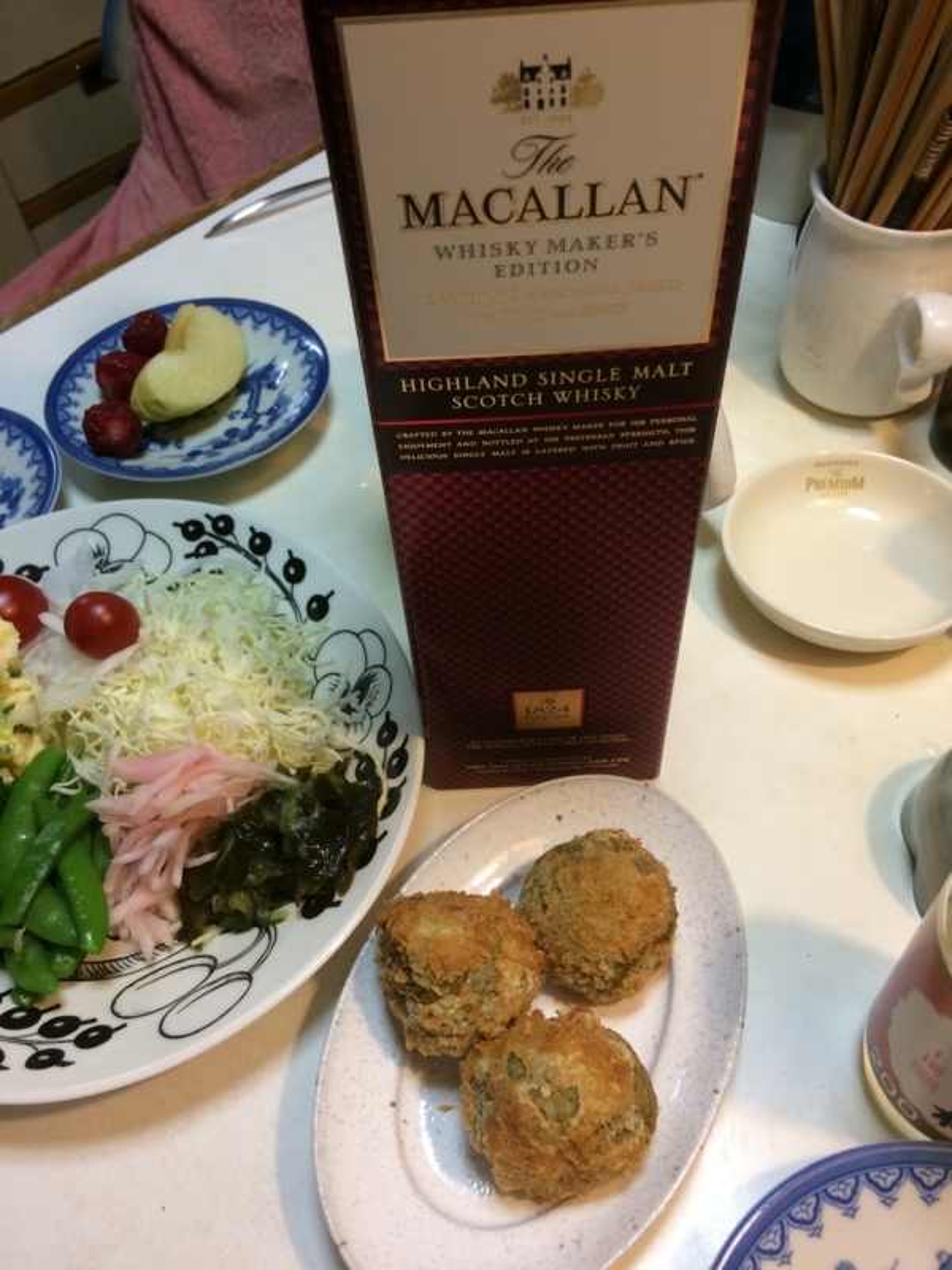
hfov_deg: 48.2
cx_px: 476
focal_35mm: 29
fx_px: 1063
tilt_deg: -53.3
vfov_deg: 61.7
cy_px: 635
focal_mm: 4.15
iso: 64
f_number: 2.2
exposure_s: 1/30
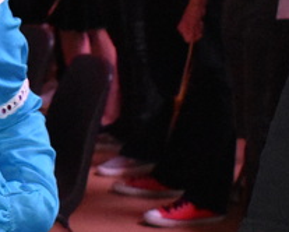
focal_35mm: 153
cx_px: -209
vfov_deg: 10.1
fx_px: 1310
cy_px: 157
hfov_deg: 11.7
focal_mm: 22
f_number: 3.8
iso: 6400
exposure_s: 1/60
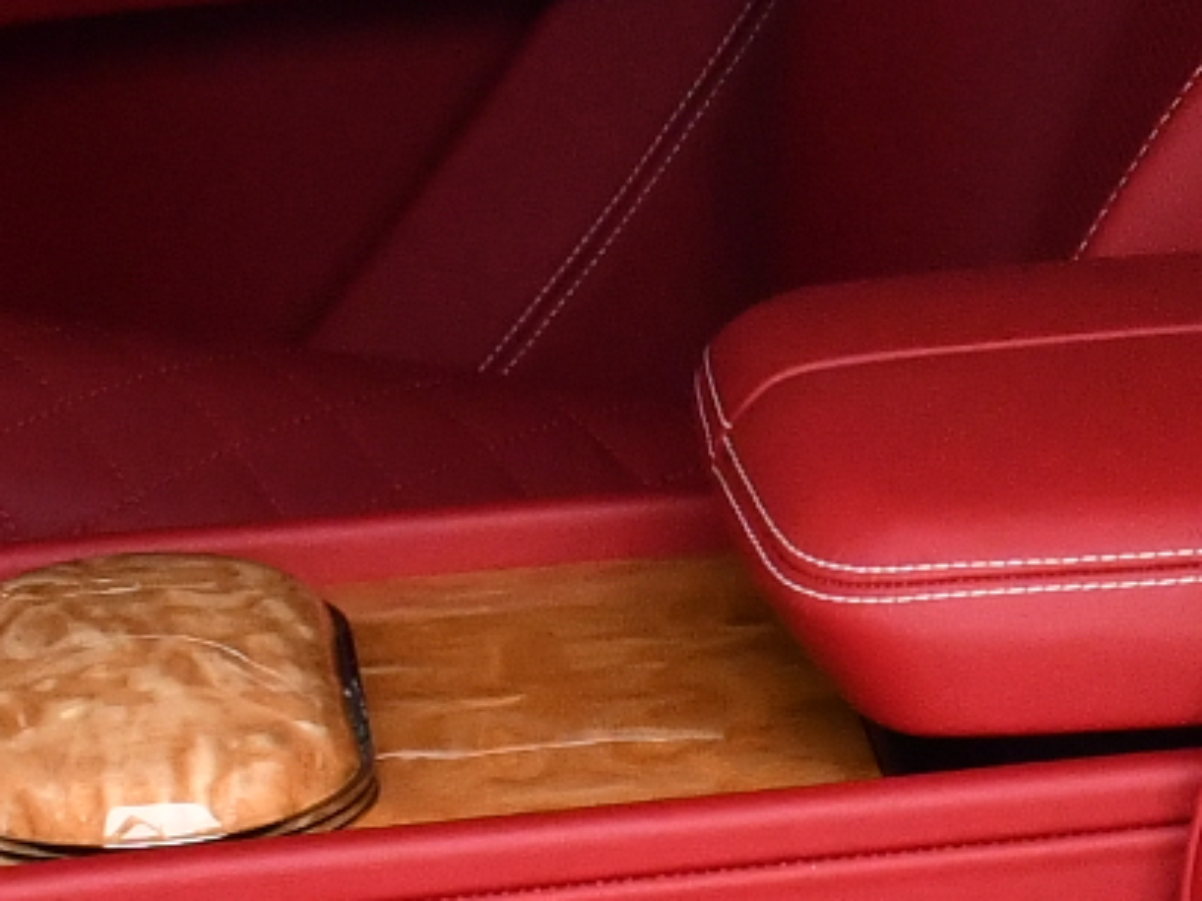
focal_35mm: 217
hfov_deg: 9.0
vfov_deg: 6.8
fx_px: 7533
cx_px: 1536
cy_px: 287
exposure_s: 1/30
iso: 900
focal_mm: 22
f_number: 8
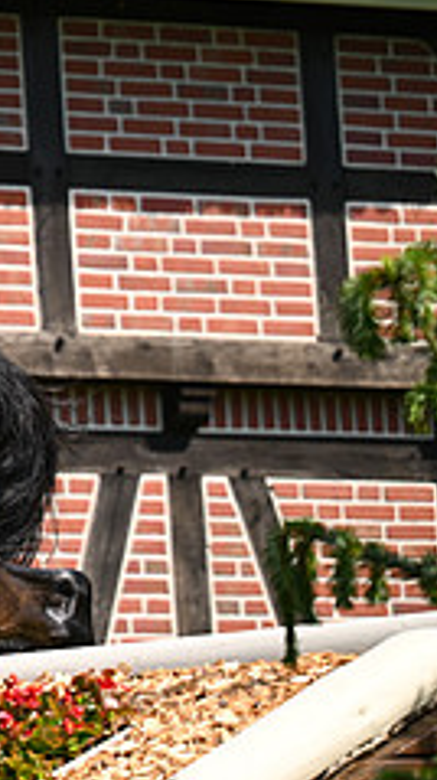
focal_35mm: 247
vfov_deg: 8.7
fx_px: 5101
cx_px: -496
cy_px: 188
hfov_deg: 4.8
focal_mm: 97
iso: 400
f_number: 3.5
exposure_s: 1/1600
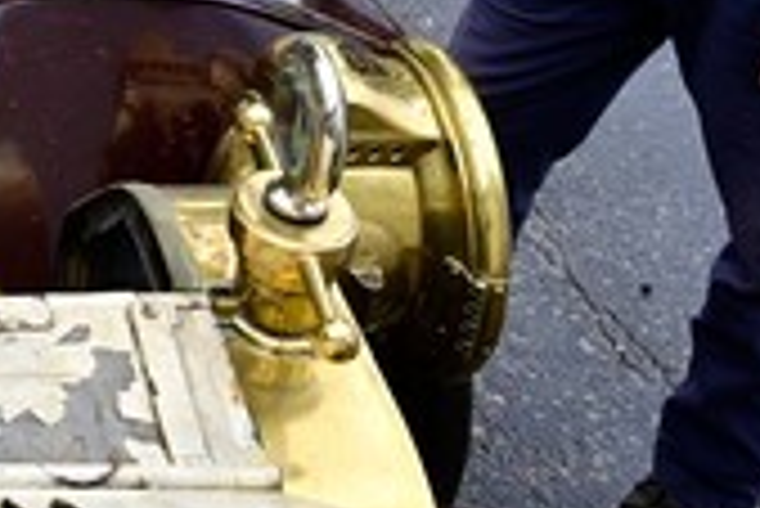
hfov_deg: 21.3
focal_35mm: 85
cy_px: -362
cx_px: -274
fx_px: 1796
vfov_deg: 14.5
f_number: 11
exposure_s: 1/250
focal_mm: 24
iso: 640
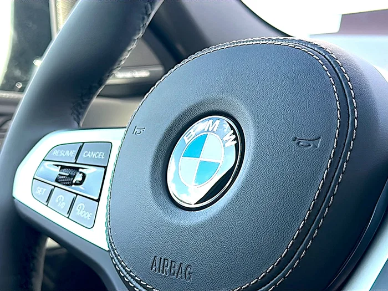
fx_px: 549
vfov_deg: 29.7
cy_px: 146
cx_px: 194
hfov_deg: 38.9
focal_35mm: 49
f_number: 1.78
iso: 80
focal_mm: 6.86
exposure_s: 1/416
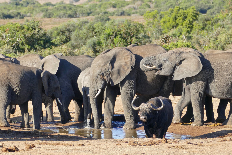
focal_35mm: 579
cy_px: 78
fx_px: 3731
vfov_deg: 2.4
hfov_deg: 3.6
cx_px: 116
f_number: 4
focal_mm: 146
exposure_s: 1/400
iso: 125
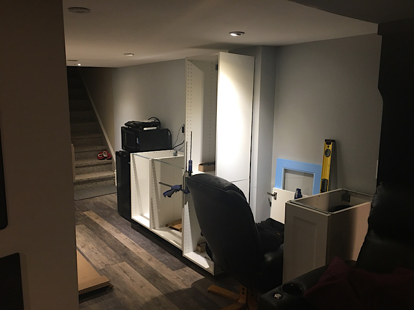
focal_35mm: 29
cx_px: 207
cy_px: 155
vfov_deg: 48.2
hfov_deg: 61.7
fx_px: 347
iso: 64
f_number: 2.2
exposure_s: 1/15
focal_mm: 4.15
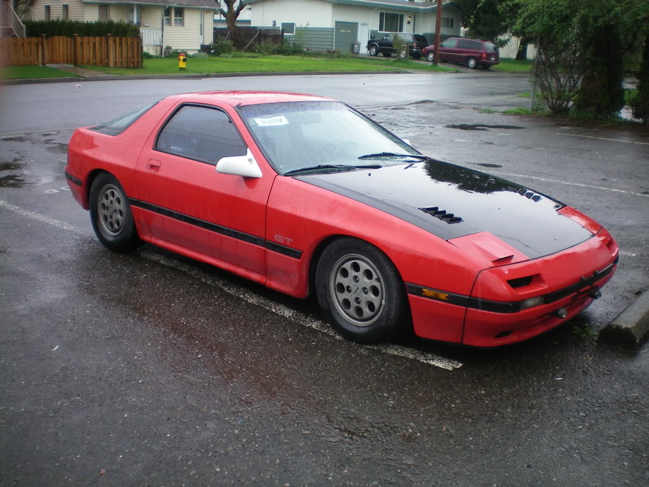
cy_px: 244
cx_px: 324
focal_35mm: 38
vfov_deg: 37.7
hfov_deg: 49.0
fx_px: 712
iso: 64
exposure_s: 1/250
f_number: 3.1
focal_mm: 6.3
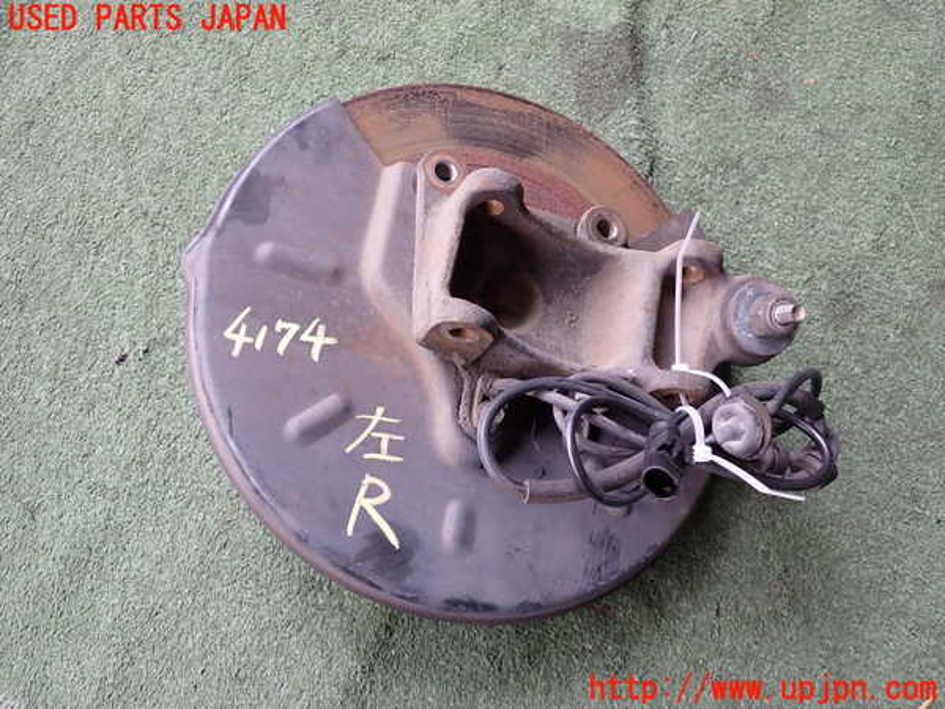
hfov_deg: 60.0
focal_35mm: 30
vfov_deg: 46.8
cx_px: 472
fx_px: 819
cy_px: 354
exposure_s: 1/125
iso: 160
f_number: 2.3
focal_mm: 5.4
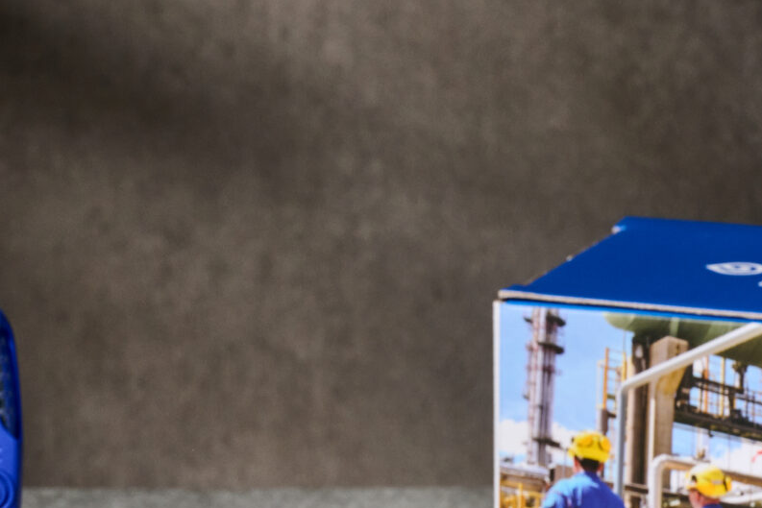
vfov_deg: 4.1
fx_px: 7176
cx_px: 254
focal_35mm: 339
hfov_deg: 6.1
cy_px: 350
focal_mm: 105
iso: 200
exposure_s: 1/125
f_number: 16
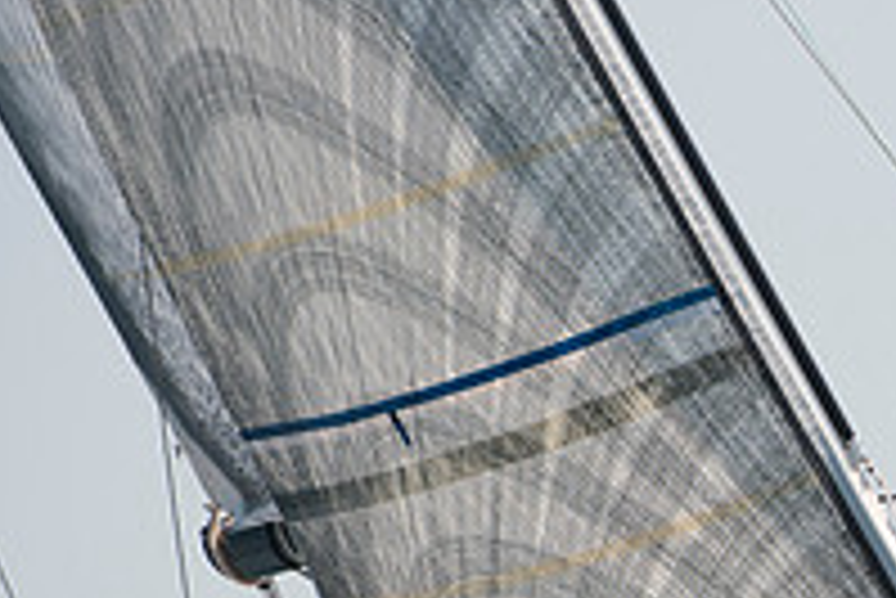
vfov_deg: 1.2
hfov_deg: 1.8
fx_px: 28991
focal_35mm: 1164
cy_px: 717
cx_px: 1045
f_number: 6.3
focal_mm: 400
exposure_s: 1/1600
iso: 320
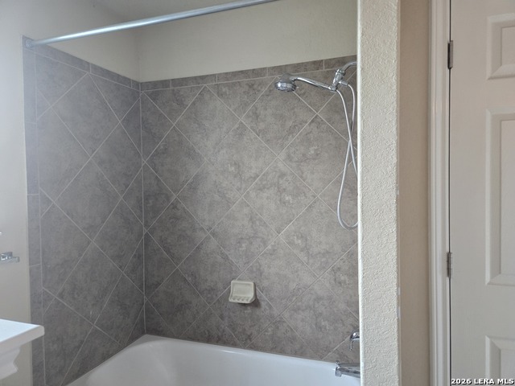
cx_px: 258
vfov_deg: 58.9
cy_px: 193
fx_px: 342
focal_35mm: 23
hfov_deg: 73.9
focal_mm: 5.4
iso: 640
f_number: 1.8
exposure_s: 1/120
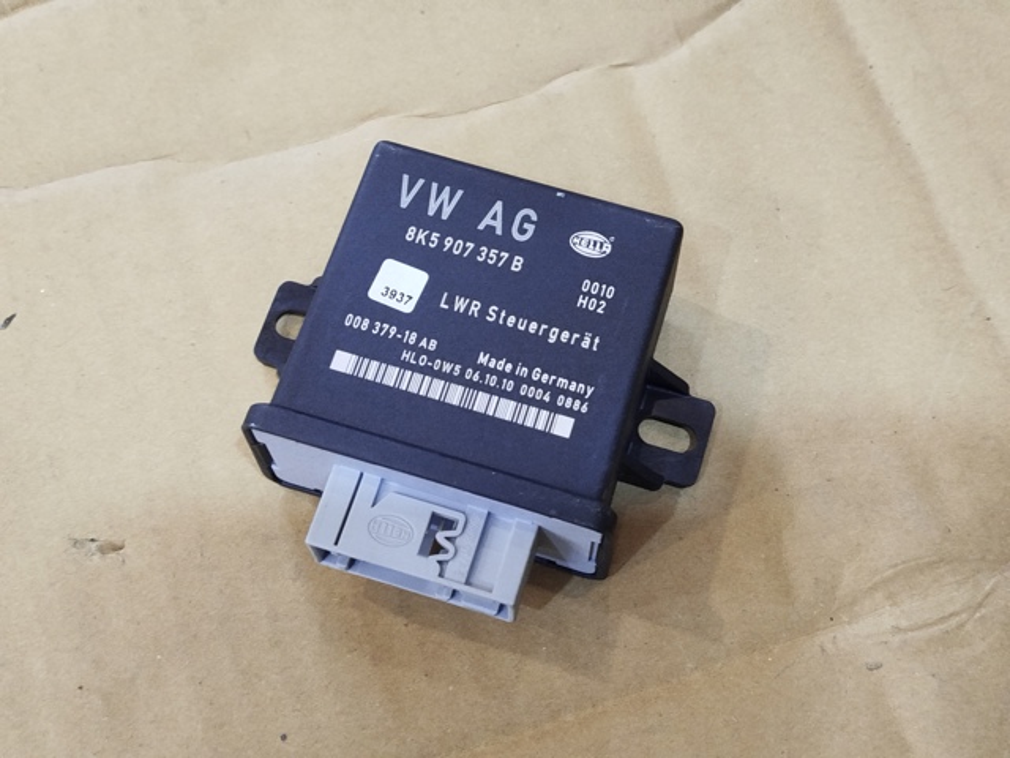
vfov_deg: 30.3
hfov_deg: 39.7
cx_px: 505
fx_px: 1401
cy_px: 379
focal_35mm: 48
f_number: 1.7
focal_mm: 5.31
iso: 500
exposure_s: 1/33
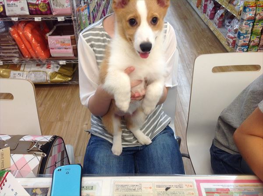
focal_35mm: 35
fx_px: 265
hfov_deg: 52.7
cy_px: 98
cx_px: 132
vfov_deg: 40.6
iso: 64
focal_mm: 4.28
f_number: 2.4
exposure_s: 1/60
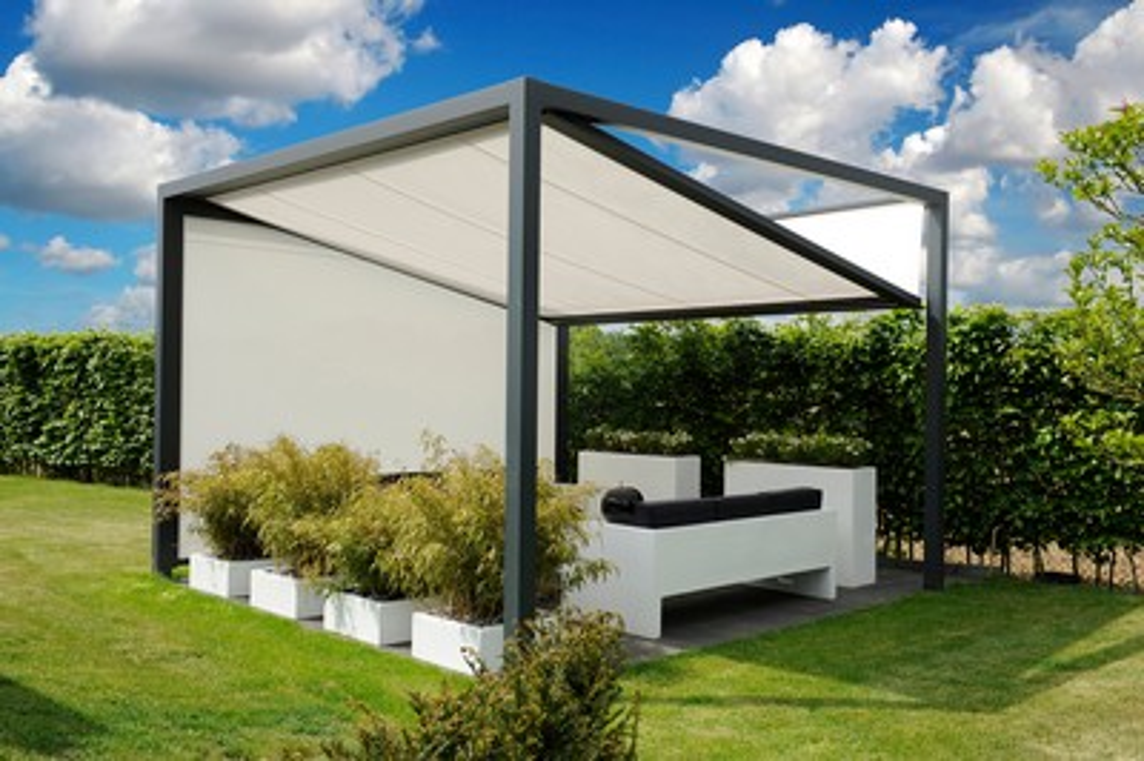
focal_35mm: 35
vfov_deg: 37.8
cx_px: 572
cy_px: 380
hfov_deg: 54.5
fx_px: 1111
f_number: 8
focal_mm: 35
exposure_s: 1/400
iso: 200
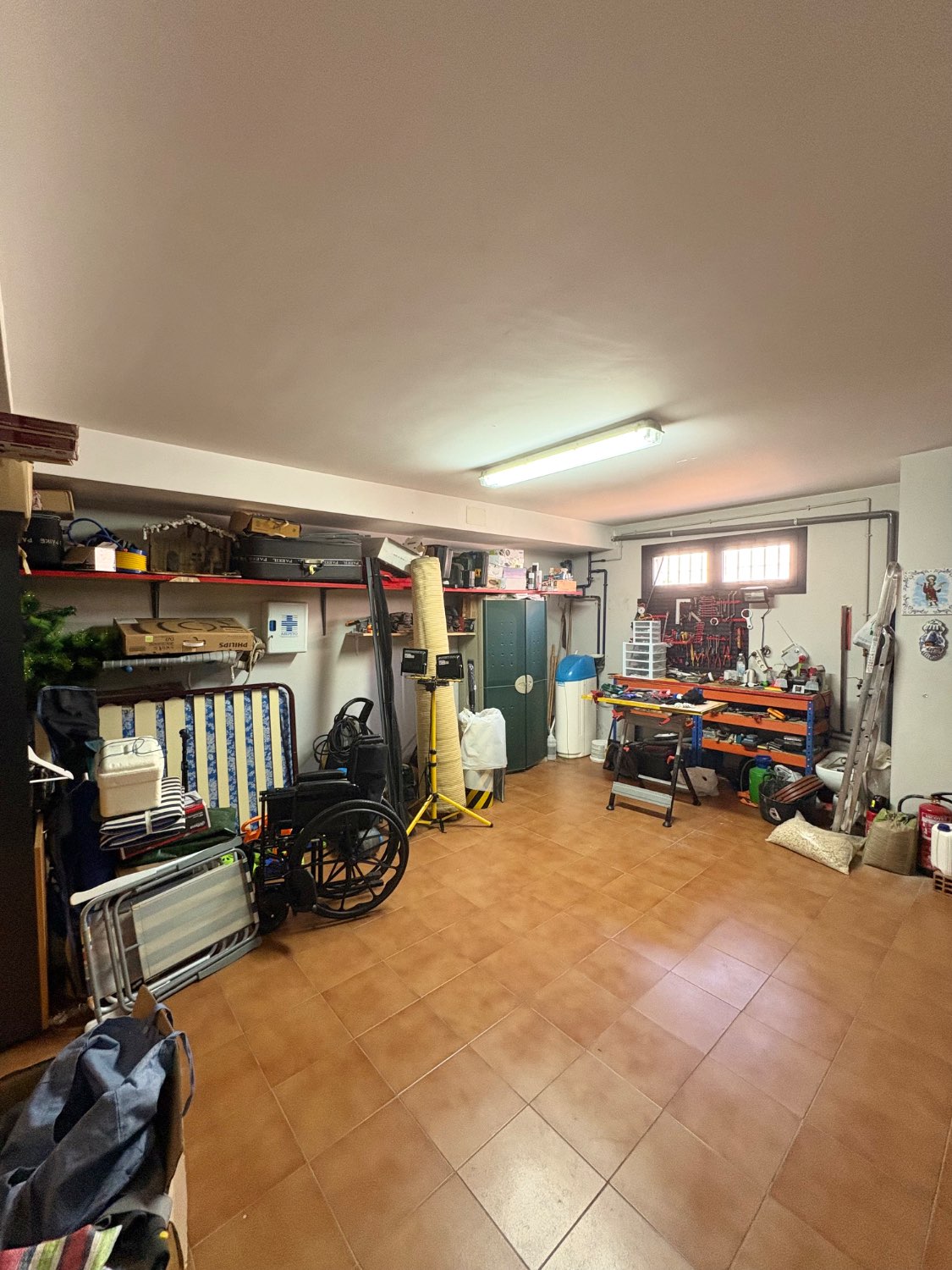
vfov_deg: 102.1
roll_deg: +0.5
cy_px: 635
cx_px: 476
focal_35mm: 14
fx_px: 513
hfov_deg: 85.7
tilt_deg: -1.8
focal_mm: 2.22
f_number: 2.2
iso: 400
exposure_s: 1/50
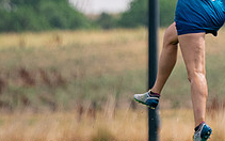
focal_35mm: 899
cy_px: -66
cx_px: 352
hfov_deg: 2.3
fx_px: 5514
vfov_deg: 1.5
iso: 640
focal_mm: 200
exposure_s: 1/6400
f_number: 2.8
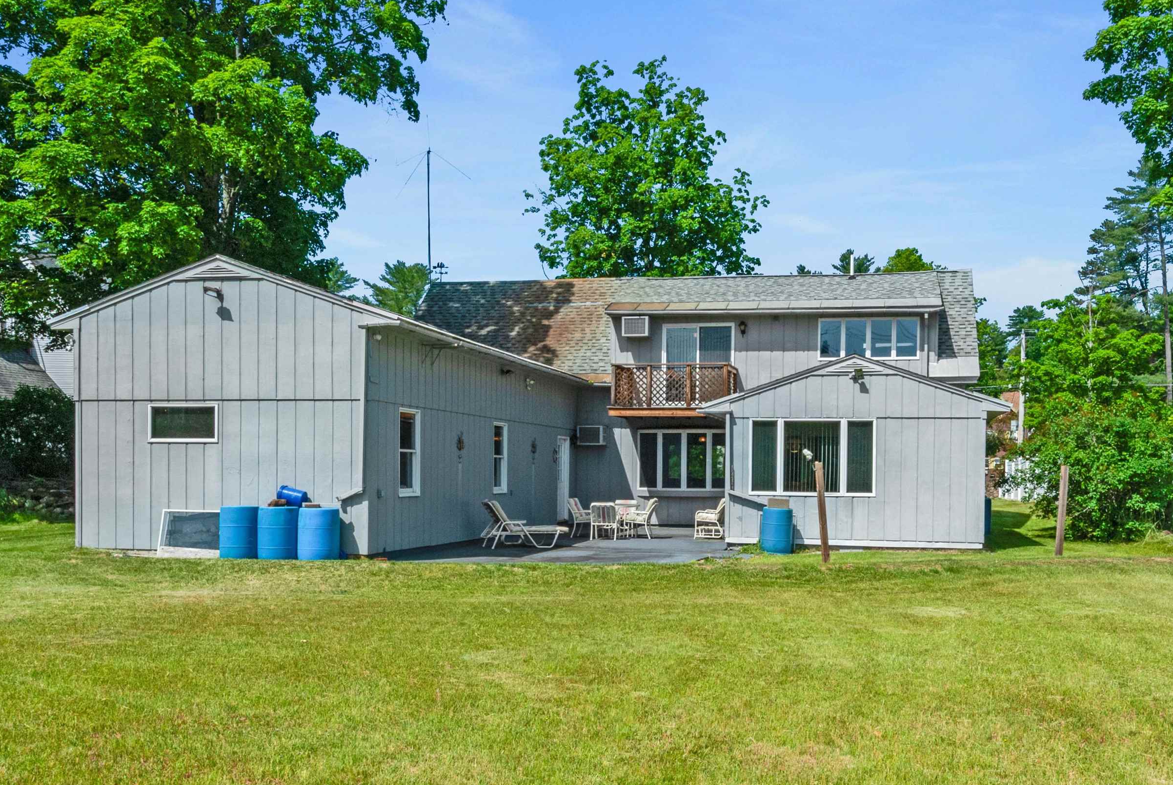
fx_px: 1501
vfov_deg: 29.2
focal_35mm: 46
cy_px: 483
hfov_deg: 42.6
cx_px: 676
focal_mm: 24
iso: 200
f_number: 20
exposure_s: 1/125
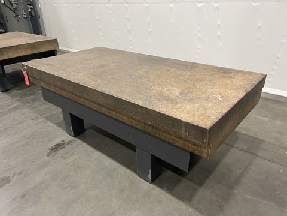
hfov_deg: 69.4
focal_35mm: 25
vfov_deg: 54.9
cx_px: 144
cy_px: 108
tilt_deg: -25.9
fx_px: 207
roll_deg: +0.1
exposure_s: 1/60
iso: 320
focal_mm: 5.1
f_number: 1.6
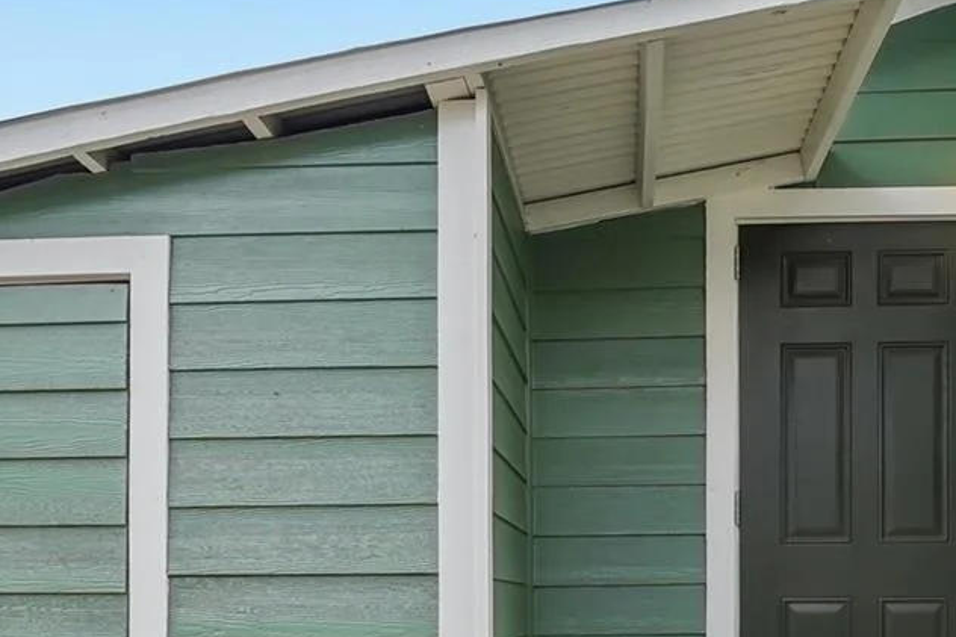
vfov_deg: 32.8
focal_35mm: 38
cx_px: 593
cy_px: 602
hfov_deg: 50.2
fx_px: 1009
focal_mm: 10
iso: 100
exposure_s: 1/30
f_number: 8
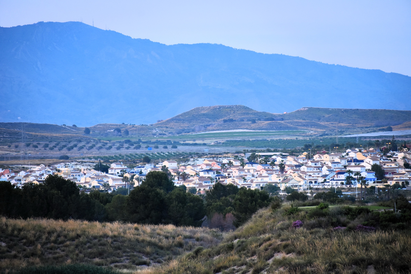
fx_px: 3596
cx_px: 206
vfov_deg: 4.4
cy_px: 137
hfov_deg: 6.5
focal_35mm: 315
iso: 900
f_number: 5.3
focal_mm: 210
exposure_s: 1/125
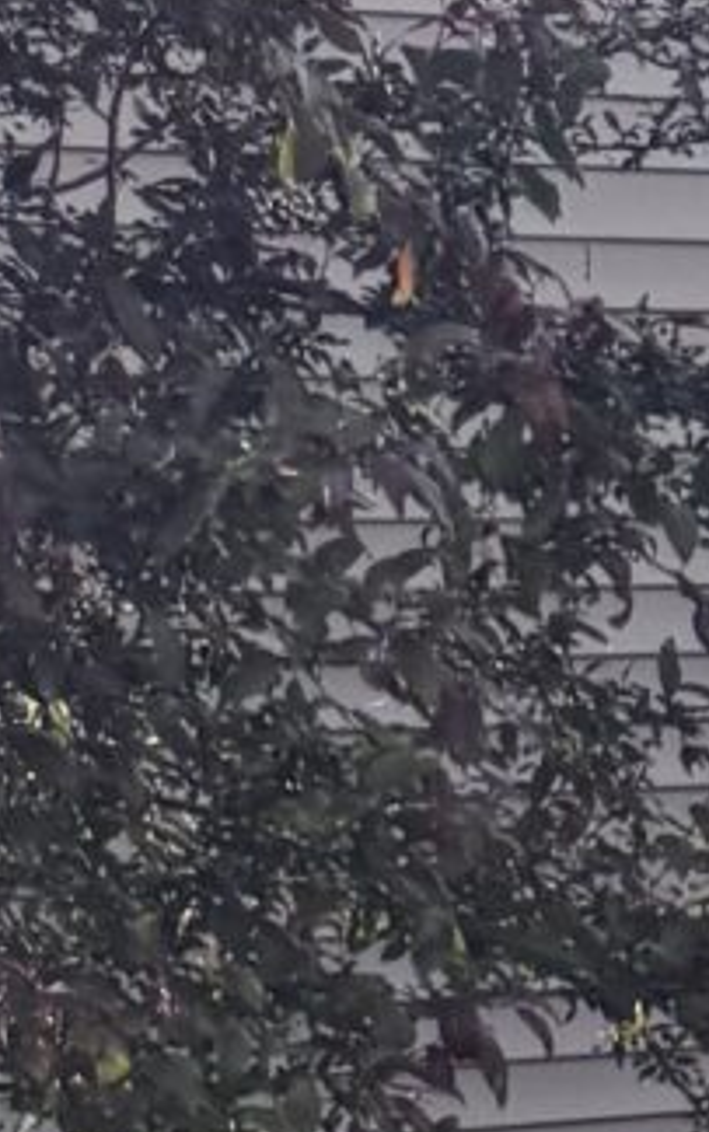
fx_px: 6203
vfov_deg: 7.5
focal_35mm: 201
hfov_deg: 5.7
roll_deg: +1.7
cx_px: 2756
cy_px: 4427
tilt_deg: -31.2
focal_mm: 6.76
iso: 100
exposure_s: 1/1271
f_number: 1.78
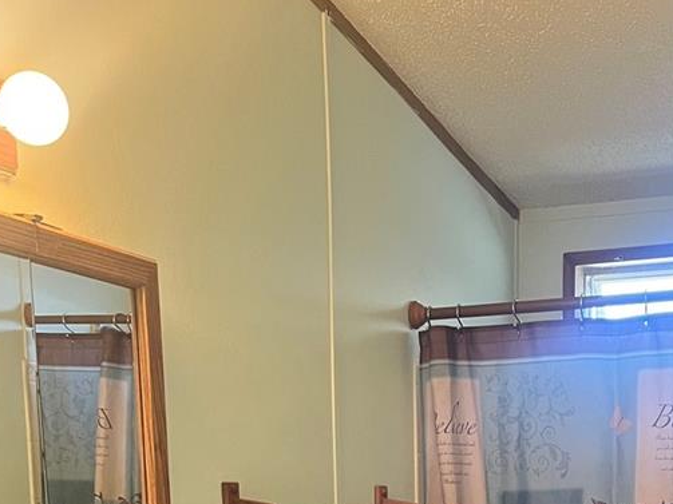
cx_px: 499
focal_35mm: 62
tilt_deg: -12.7
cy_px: 770
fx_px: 1205
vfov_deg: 20.1
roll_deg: +1.2
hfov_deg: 30.7
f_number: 1.6
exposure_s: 1/60
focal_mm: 5.1
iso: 200
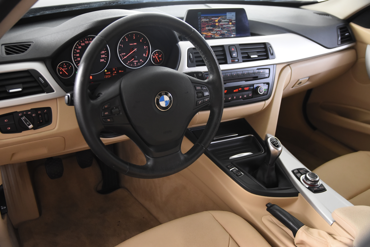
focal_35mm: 36
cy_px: 124
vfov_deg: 36.9
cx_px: 185
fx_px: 370
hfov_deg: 53.1
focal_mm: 24
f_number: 3.2
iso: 1600
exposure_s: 1/40
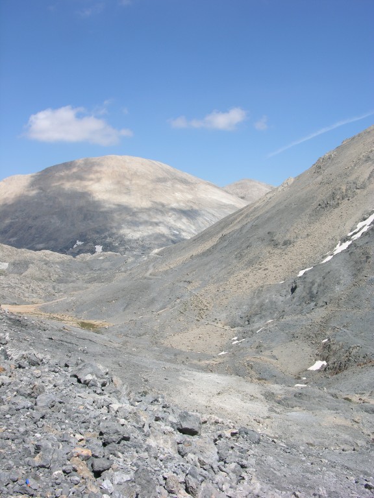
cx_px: 187
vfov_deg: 52.6
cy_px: 249
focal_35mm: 35
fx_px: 504
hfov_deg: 40.7
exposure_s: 1/205
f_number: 7.1
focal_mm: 8.9
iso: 50
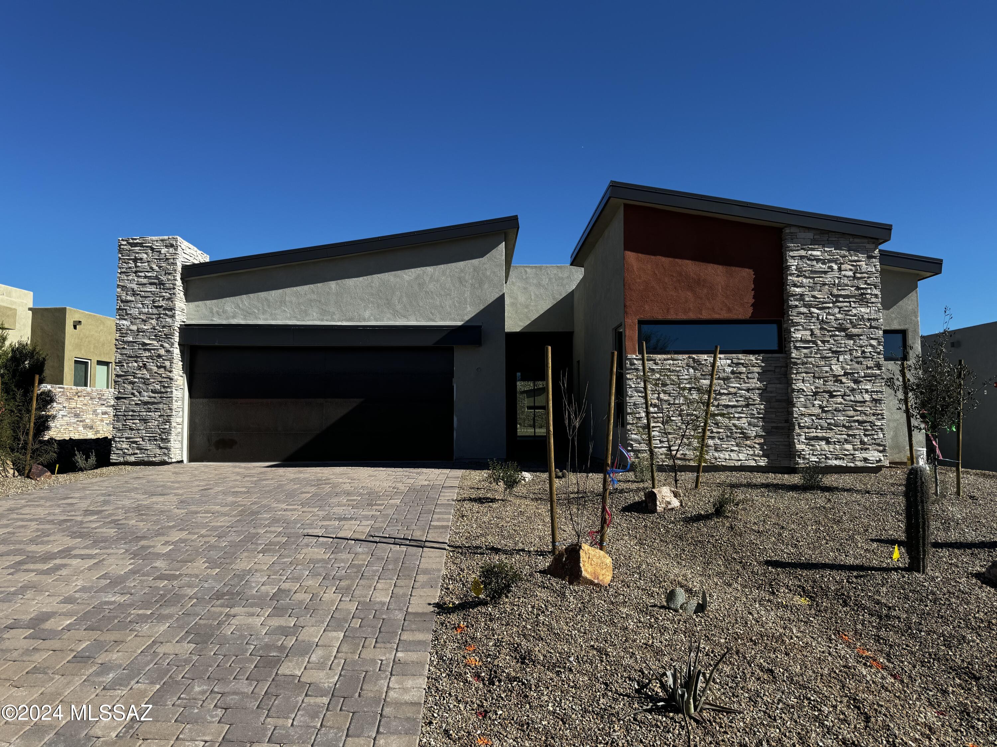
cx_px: 498
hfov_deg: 71.6
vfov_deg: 56.8
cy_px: 374
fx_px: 691
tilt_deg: +4.6
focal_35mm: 24
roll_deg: +0.3
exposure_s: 1/4310
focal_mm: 6.86
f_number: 1.78
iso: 80
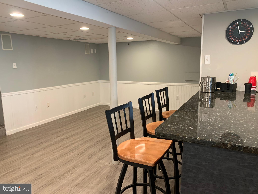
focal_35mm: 26
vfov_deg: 53.1
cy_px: 97
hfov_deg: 67.3
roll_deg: -0.2
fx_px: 194
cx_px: 129
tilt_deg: -8.8
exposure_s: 1/60
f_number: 1.8
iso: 200
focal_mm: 4.25
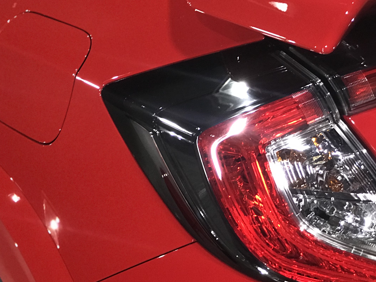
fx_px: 1173
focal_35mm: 108
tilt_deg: -17.8
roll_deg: +1.7
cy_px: 79
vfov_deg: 13.7
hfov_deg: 18.0
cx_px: 75
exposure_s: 1/60
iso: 250
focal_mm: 6.6
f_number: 2.8
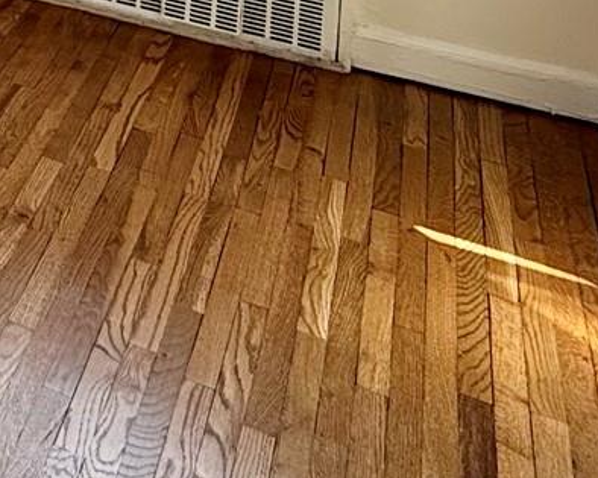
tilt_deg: -4.8
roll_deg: -0.4
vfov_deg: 17.0
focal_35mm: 71
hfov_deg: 19.3
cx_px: -511
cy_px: -426
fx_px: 1256
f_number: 2.2
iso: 64
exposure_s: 1/159
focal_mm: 2.22
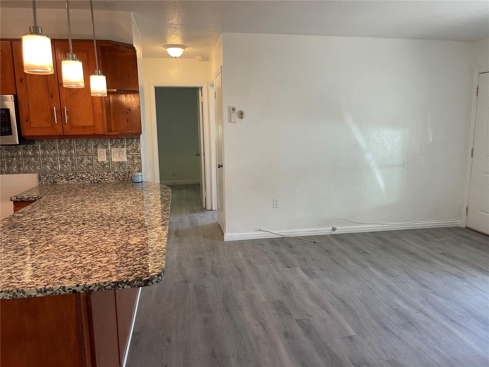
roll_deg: +0.4
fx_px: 367
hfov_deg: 67.3
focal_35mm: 26
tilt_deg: -8.5
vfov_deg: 53.1
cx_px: 244
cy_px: 184
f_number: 1.6
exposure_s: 1/60
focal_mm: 5.1
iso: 100
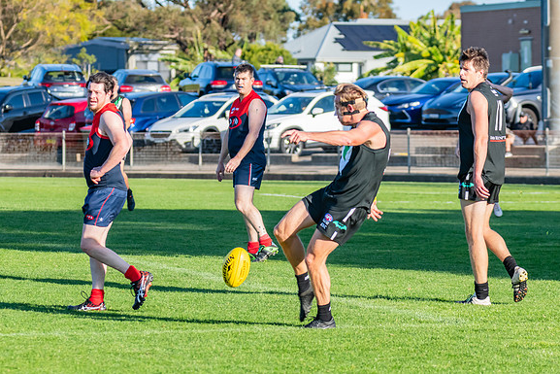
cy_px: 198
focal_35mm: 231
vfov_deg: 6.0
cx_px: 262
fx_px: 3594
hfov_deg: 8.9
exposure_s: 1/1600
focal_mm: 170
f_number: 6.3
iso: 800
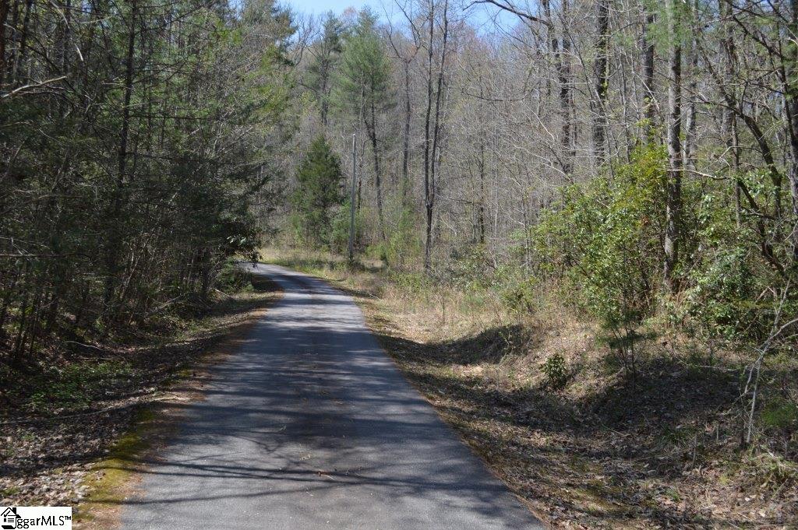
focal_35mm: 36
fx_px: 797
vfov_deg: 36.8
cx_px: 399
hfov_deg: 53.2
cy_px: 265
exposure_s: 1/160
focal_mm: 24
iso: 100
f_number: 6.3
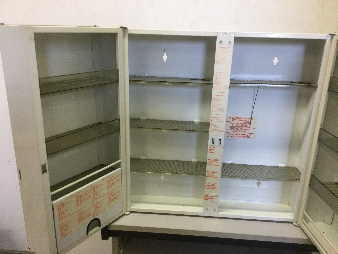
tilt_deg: -16.3
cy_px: 127
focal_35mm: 31
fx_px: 303
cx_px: 169
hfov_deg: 58.4
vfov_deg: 45.4
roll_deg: -3.6
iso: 40
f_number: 2.4
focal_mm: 3.3
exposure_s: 1/33
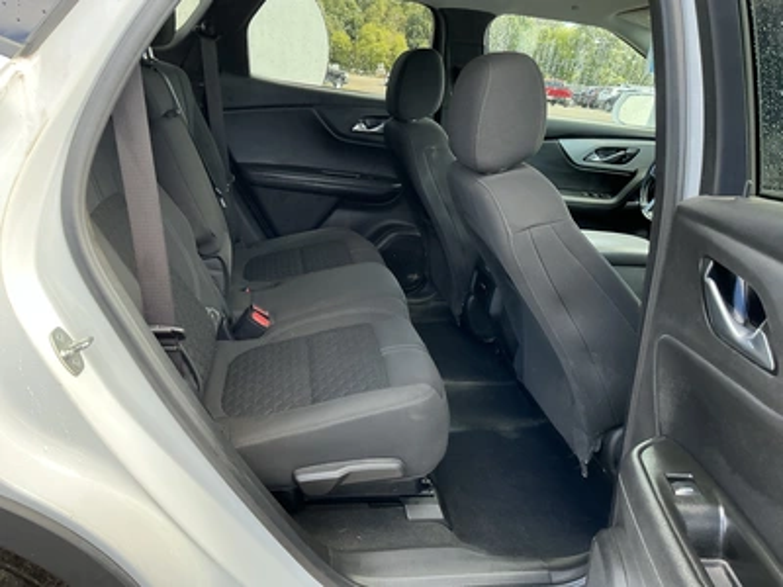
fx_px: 633
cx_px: 392
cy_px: 294
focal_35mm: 28
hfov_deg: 63.4
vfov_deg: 49.7
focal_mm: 3
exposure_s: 1/122
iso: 40
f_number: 1.8
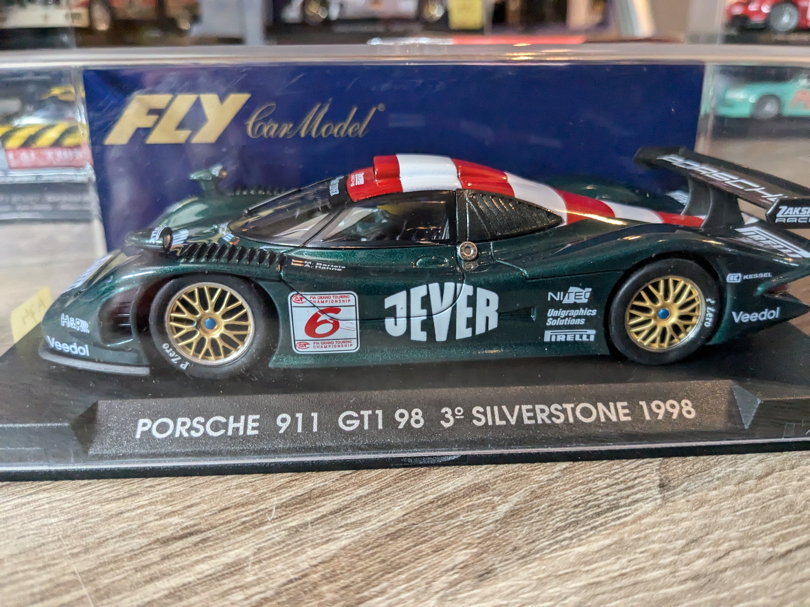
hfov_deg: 65.3
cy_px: 304
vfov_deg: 51.4
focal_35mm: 27
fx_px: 632
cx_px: 405
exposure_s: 1/99.9
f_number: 1.73
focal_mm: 4.38
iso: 974
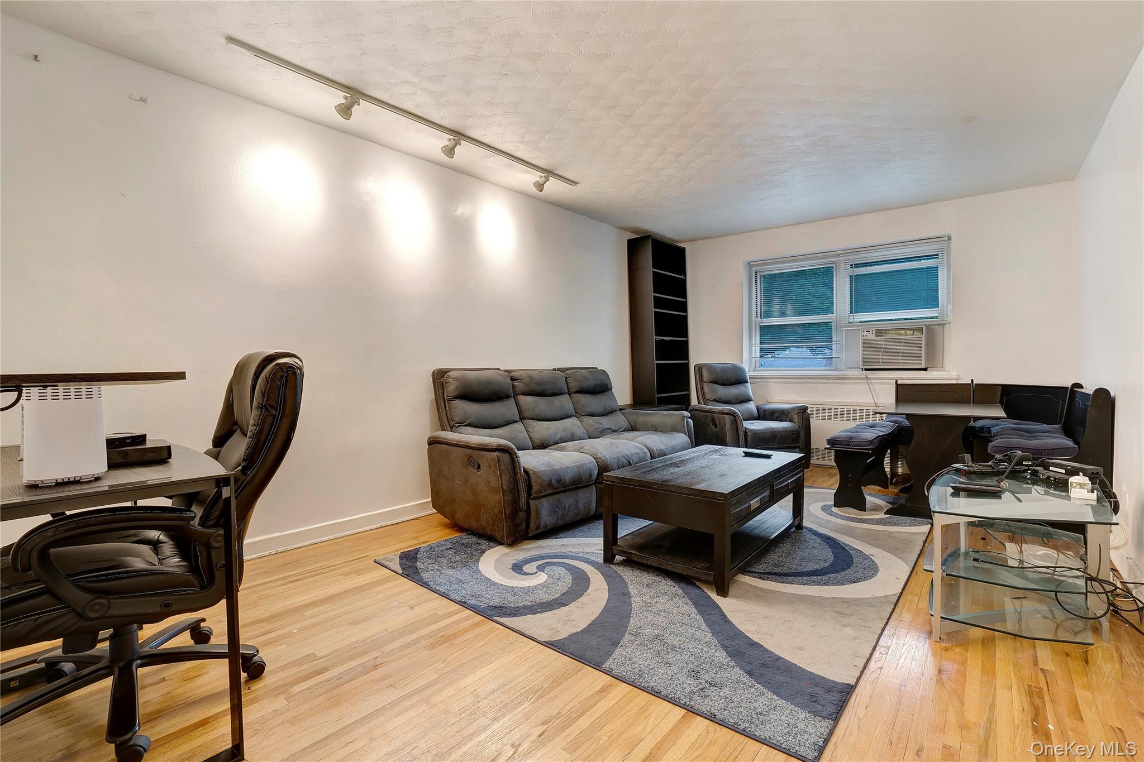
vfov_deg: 77.3
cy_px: 381
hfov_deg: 100.4
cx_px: 572
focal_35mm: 15
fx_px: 477
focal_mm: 10
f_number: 9
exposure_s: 1/6
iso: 800
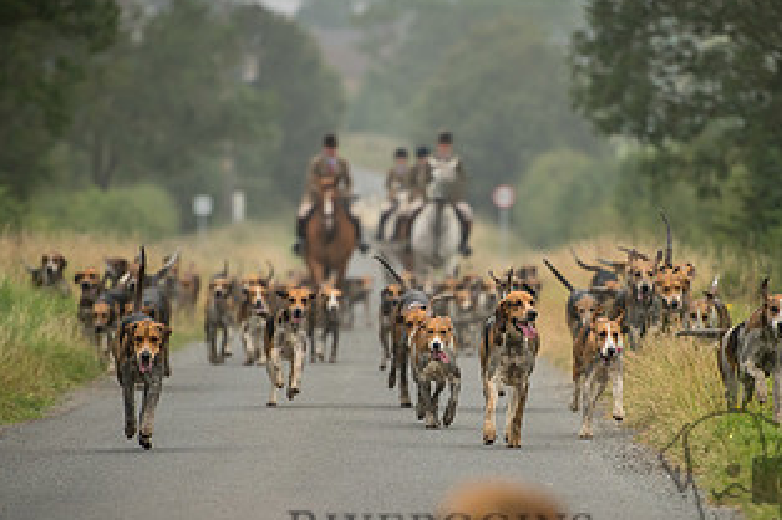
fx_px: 8033
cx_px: 498
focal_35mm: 370
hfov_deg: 5.6
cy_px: 347
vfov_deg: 3.7
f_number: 2.8
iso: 1100
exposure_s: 1/2000
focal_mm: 200
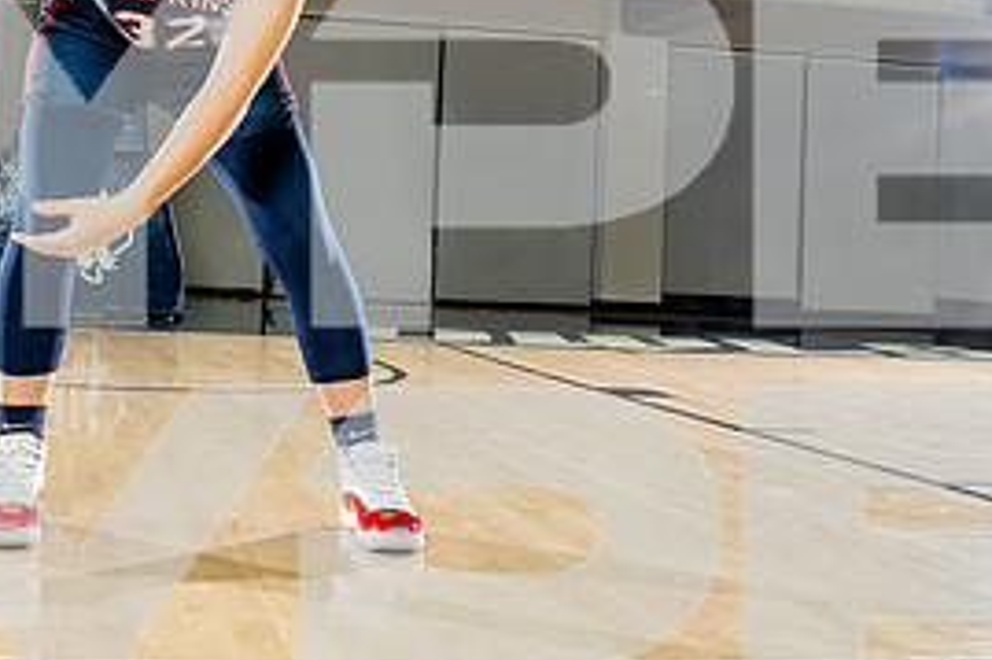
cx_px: 240
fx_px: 1487
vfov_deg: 24.6
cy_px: 135
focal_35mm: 54
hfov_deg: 36.0
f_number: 8
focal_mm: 25
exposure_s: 1/250
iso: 640
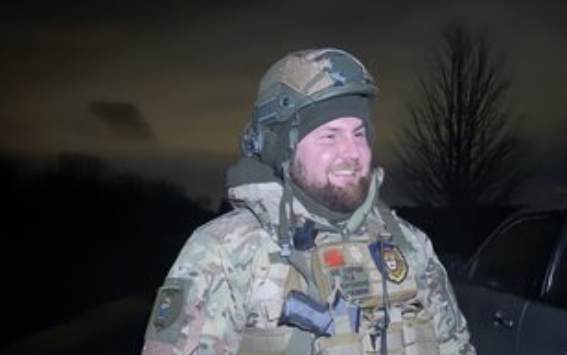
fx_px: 510
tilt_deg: -1.9
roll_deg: -0.7
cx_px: 320
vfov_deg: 37.8
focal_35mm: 33
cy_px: 245
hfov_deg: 57.9
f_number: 1.78
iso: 2000
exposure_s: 1/15
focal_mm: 6.76
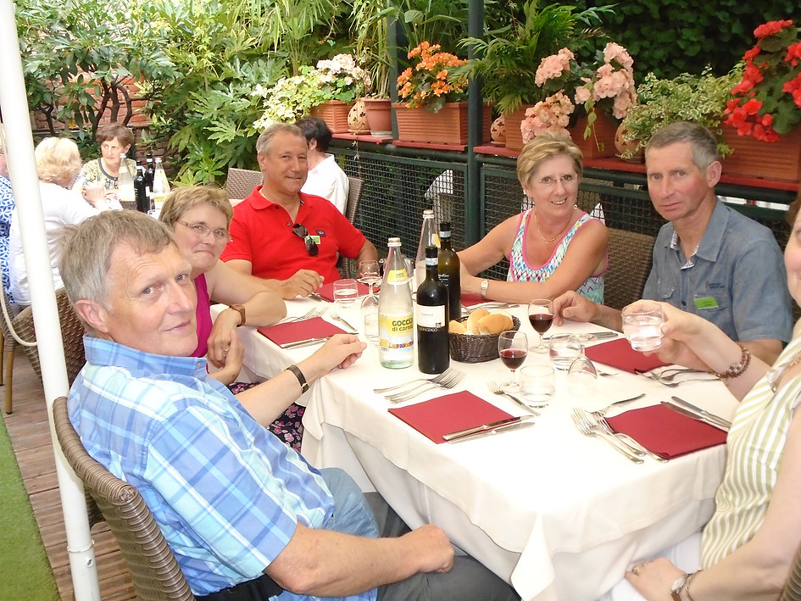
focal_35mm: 36
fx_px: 833
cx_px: 400
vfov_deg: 39.7
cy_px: 300
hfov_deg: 51.3
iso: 400
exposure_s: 1/40
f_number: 3.8
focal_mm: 6.4
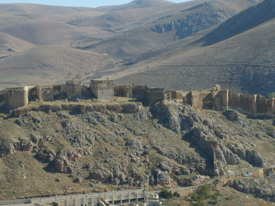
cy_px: 103
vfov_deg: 10.0
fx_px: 1175
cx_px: 124
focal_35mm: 148
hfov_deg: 13.3
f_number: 4.6
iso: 50
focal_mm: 15.5
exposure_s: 1/500
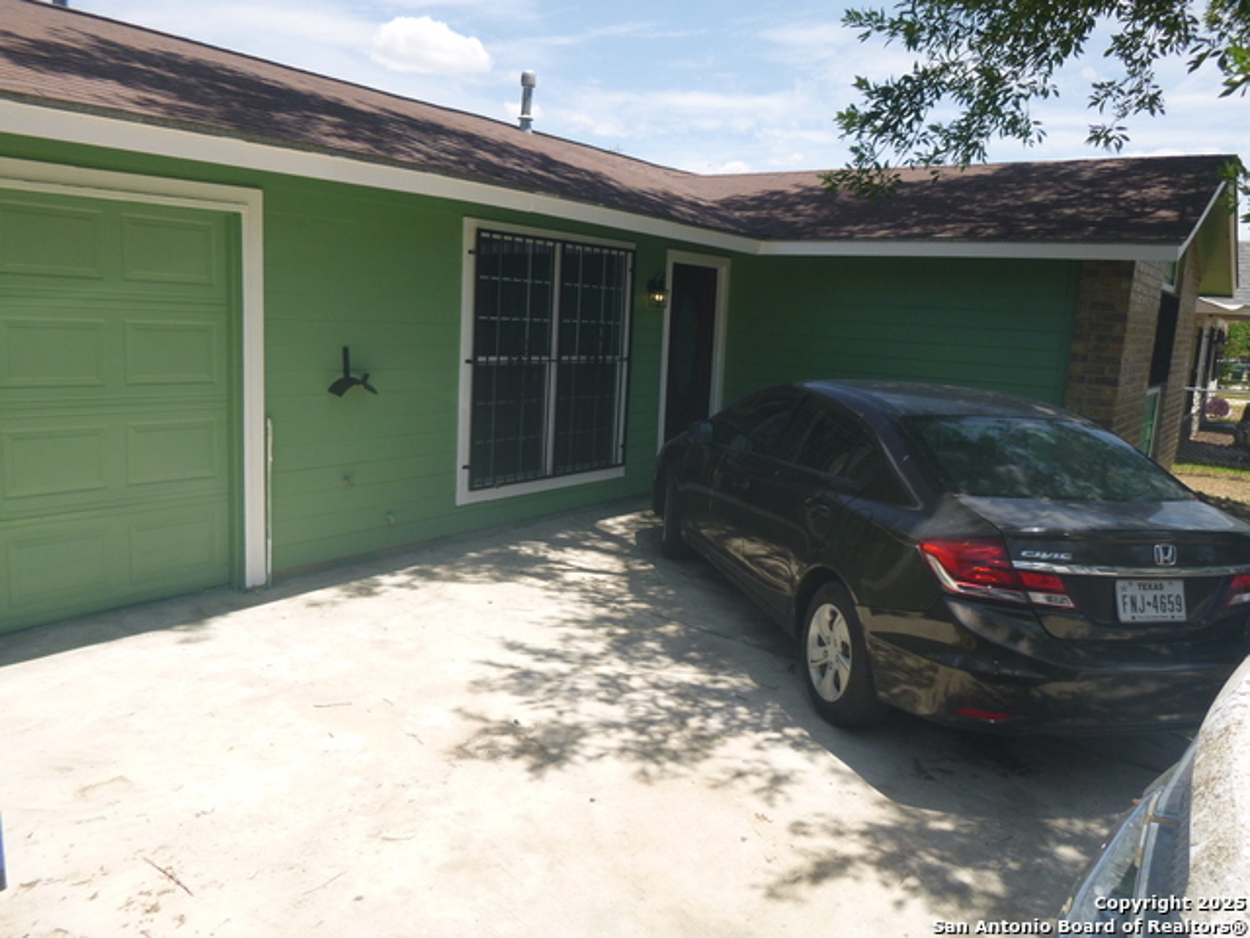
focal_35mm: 25
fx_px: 903
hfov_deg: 69.4
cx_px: 625
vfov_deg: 54.9
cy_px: 469
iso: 100
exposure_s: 1/400
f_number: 3.9
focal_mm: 4.5
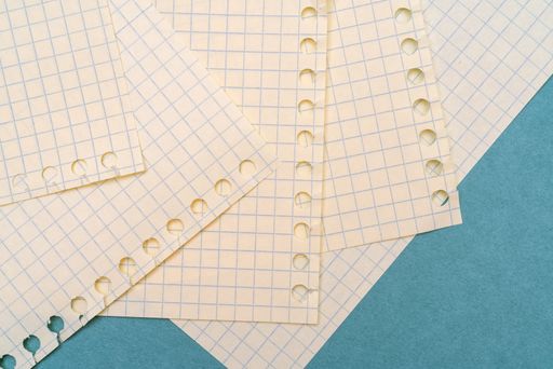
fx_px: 768
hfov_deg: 39.6
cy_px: 184
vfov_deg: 27.0
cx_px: 276
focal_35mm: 50
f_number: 13
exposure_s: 1/125
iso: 50
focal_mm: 50
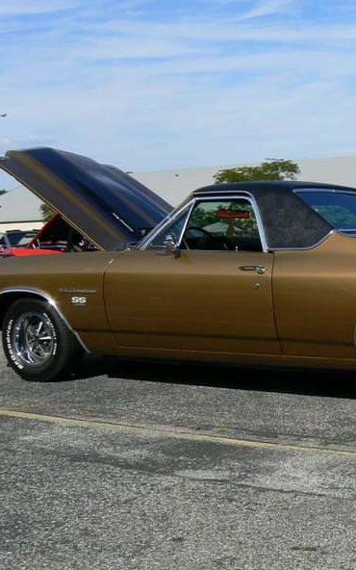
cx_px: 304
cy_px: 285
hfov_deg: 23.9
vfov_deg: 38.2
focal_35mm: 53
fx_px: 823
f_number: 7.1
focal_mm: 6
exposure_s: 1/500
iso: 80
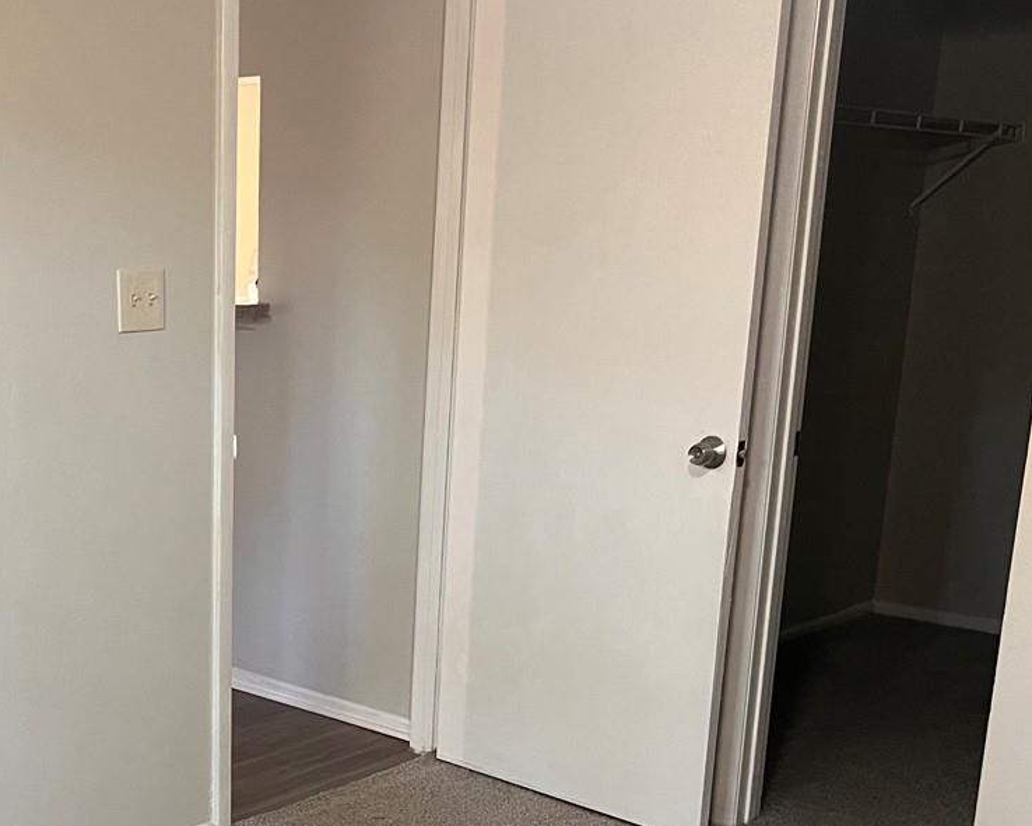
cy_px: 702
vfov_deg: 26.9
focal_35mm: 55
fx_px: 1681
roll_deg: -0.4
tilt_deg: -16.9
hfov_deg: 33.4
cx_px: 242
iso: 250
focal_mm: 5.7
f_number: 1.5
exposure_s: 1/60
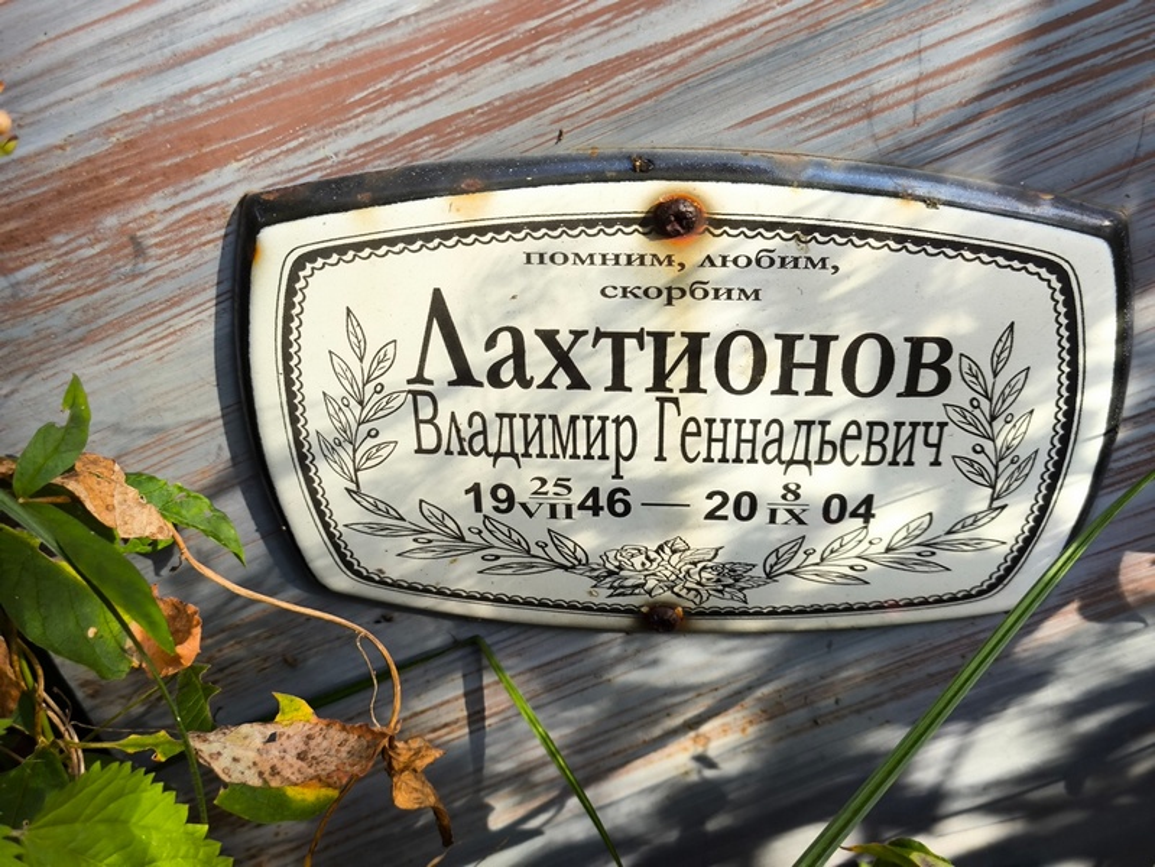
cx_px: 578
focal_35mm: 50
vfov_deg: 29.1
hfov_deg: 38.2
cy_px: 434
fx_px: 1669
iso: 50
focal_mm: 4.71
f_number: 1.7
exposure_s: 1/120
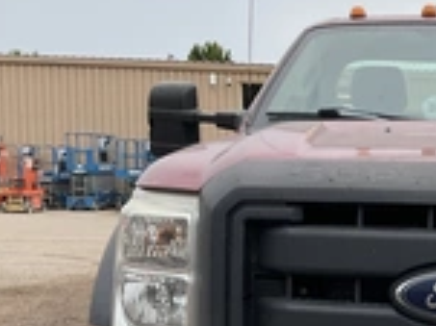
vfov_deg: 18.8
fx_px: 969
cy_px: 297
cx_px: 468
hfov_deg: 23.9
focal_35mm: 77
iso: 25
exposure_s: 1/450
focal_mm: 3
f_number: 1.8
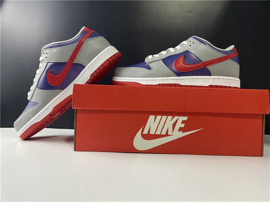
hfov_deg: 67.3
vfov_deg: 53.1
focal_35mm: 26
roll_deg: -0.6
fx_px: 203
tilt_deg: +2.1
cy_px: 101
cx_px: 135
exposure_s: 1/60
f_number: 1.8
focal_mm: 4.25
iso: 125
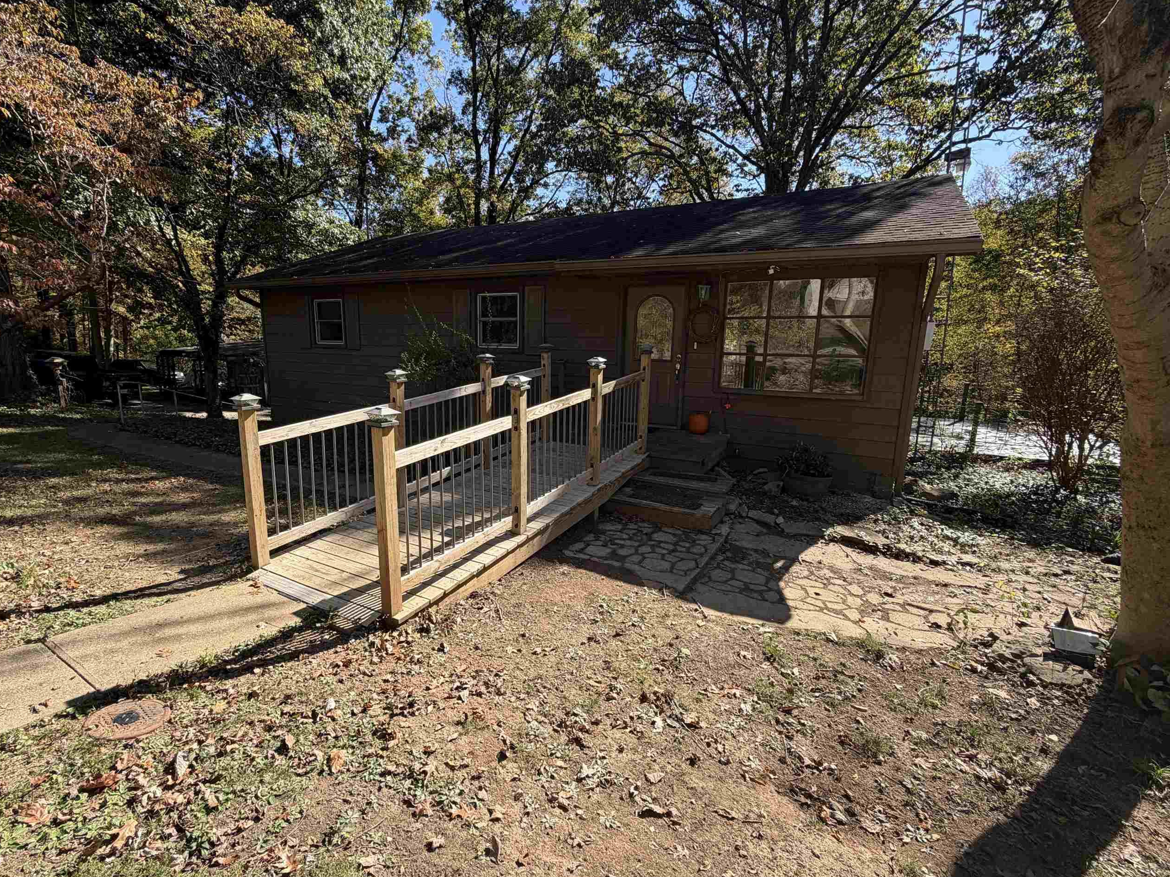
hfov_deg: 90.7
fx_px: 575
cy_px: 448
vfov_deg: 74.7
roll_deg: -0.7
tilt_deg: -12.5
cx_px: 526
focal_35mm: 17
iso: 40
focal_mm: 2.22
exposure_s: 1/559
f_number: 2.2
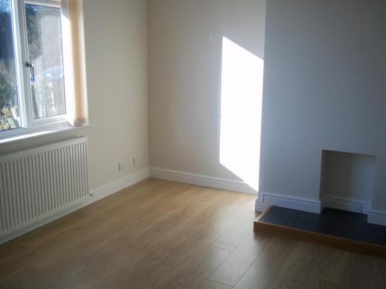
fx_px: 401
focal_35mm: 36
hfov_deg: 51.4
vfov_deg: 39.6
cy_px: 144
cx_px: 193
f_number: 3.1
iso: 80
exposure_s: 1/200
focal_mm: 6.5
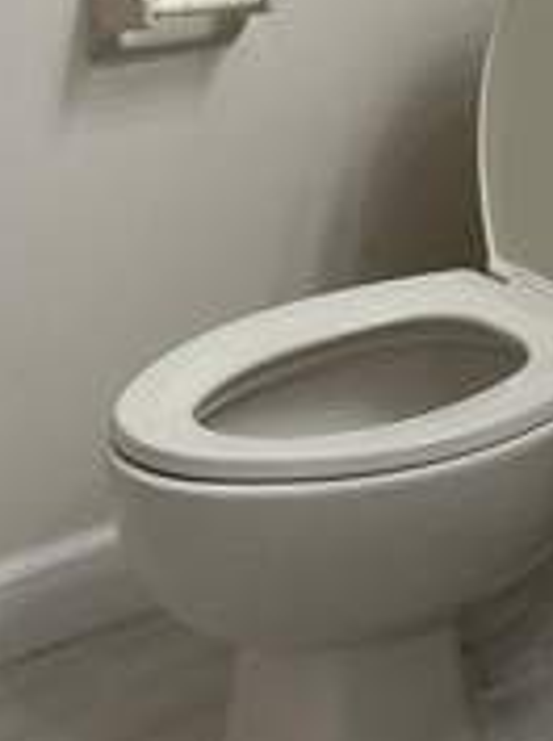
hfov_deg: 15.6
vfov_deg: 21.3
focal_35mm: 87
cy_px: -100
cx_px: 830
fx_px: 1860
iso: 100
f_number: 1.78
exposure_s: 1/120
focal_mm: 6.86
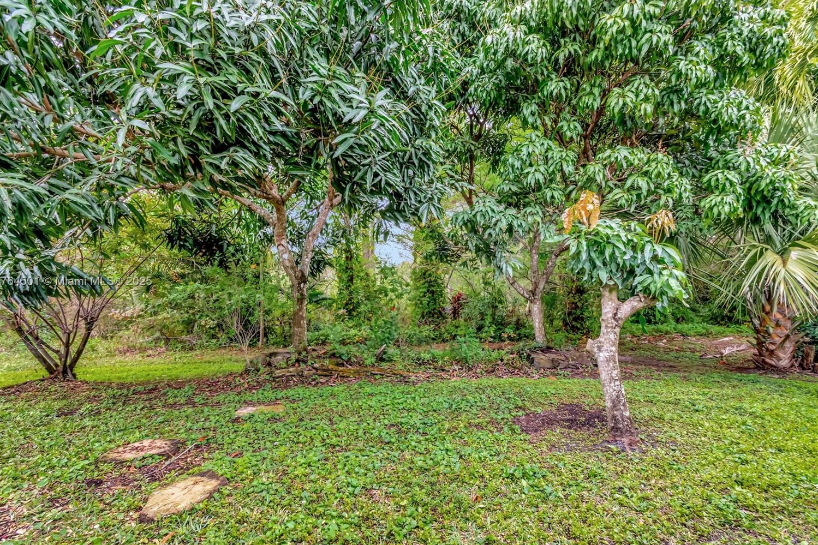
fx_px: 363
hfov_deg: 96.7
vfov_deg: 73.7
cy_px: 282
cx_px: 414
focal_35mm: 16
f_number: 8
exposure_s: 1/100
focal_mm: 10
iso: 640
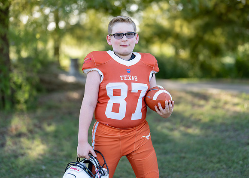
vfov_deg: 23.1
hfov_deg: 32.0
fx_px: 434
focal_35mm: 61
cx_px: 130
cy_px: 77
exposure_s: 1/1250
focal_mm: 50
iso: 100
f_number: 1.2
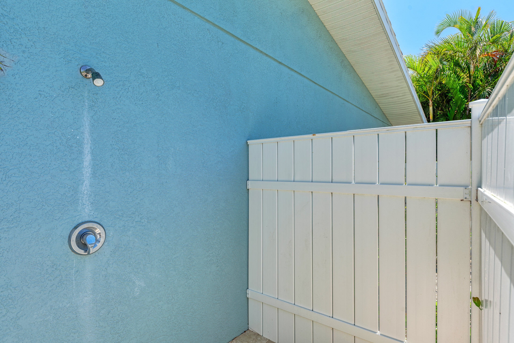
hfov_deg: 86.9
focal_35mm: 19
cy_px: 172
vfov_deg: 64.6
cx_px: 257
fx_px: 271
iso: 100
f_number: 7.1
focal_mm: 19
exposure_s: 1/320
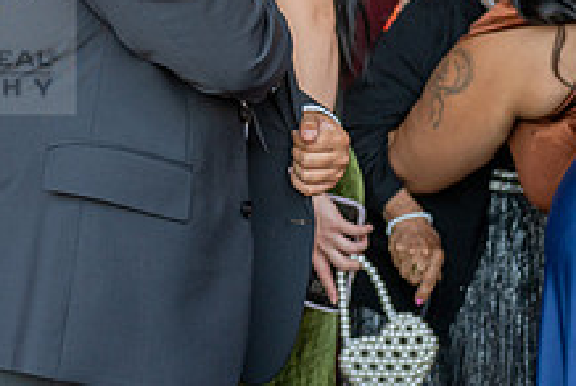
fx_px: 1874
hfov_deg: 16.6
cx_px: -148
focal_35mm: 117
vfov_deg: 11.7
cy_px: 52
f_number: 4
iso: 250
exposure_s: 1/200
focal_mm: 44
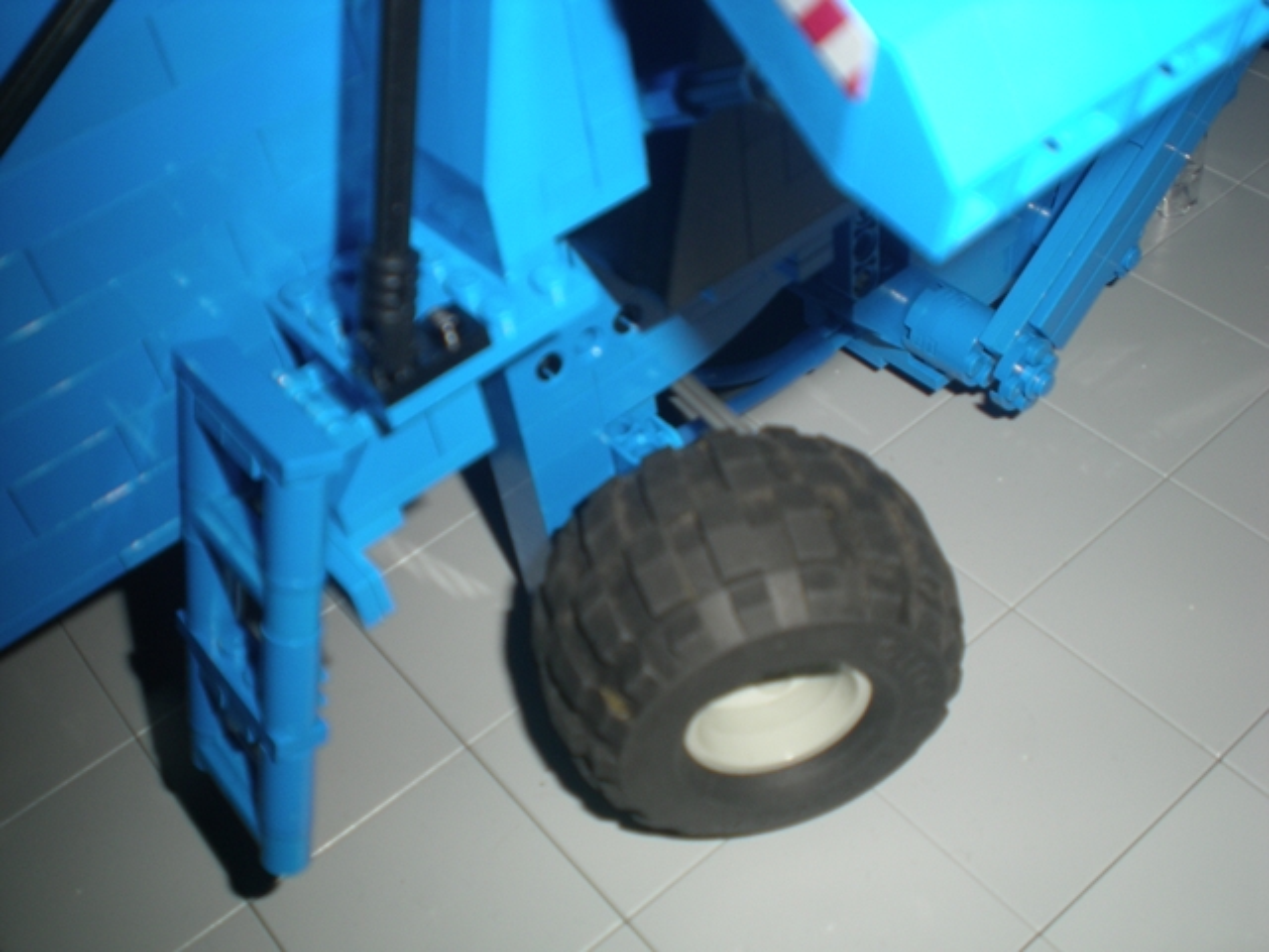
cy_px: 476
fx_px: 1393
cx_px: 634
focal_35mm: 38
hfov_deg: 49.0
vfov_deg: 37.7
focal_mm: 6.3
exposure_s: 1/60
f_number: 3.1
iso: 50
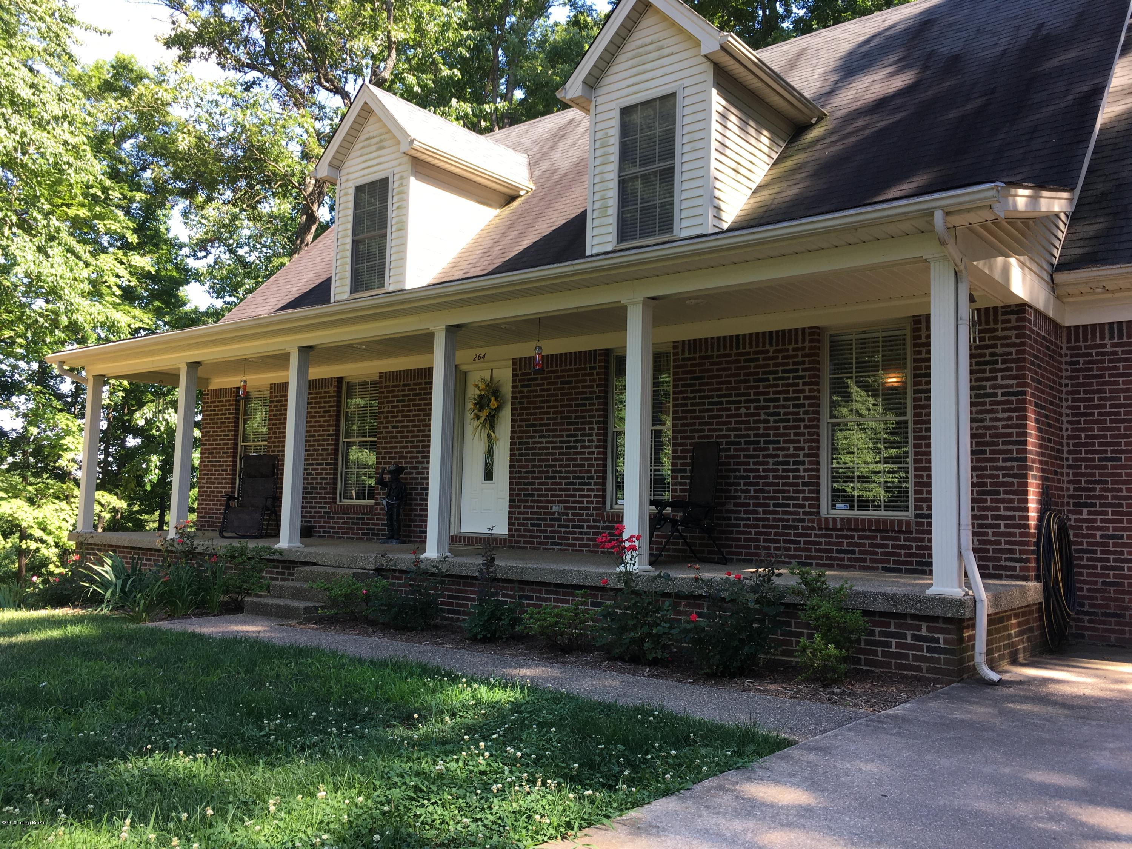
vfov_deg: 48.2
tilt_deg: +5.9
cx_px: 566
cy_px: 424
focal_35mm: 29
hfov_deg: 61.7
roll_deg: -1.4
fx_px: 948
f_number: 2.2
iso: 25
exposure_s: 1/159
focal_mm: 4.15
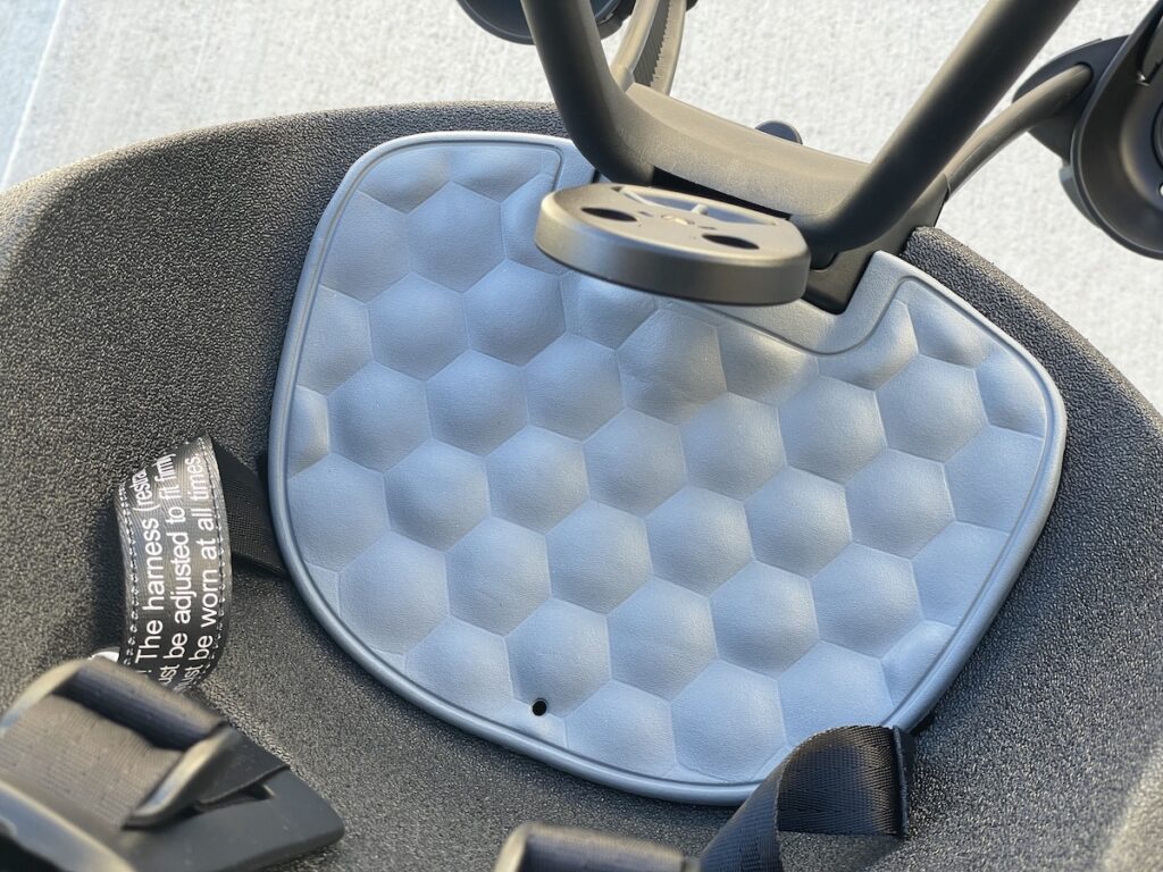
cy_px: 436
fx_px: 1747
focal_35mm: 52
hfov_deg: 36.8
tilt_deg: -71.4
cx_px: 582
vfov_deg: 28.0
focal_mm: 6
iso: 32
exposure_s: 1/99
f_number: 2
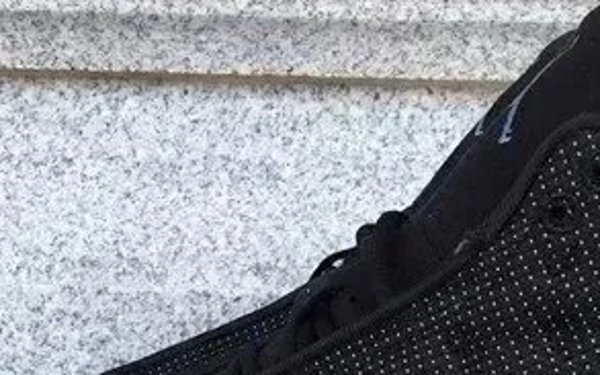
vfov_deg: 12.0
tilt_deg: -16.0
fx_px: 1651
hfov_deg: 20.5
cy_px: 655
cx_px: 381
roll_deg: -0.6
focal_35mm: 101
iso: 25
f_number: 2.4
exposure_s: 1/144
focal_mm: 3.3
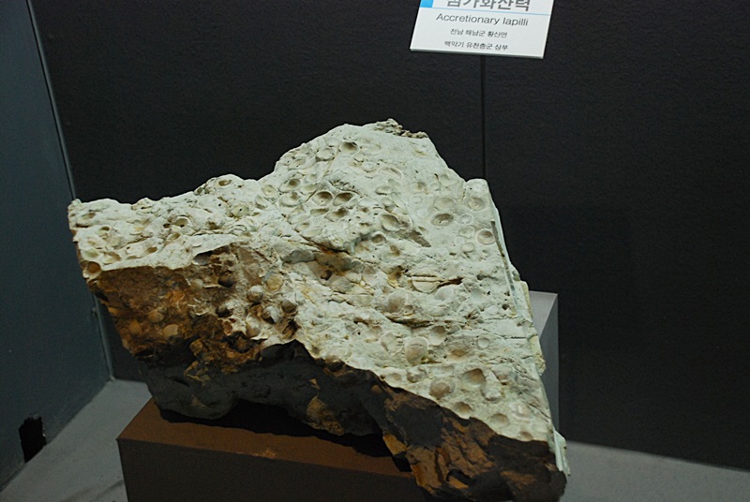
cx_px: 375
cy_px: 251
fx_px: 1252
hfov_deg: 33.4
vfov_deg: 22.7
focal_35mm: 60
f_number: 4.5
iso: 640
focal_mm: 40
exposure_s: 1/30
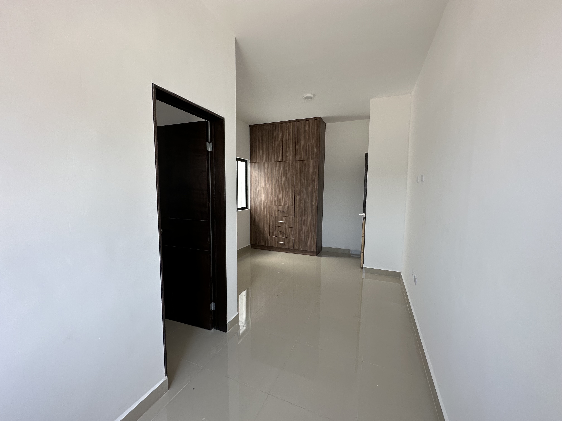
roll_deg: -0.3
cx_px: 281
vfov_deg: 85.7
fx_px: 227
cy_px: 210
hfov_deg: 102.1
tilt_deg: -6.0
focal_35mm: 14
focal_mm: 2.22
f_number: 2.2
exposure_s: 1/99
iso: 100
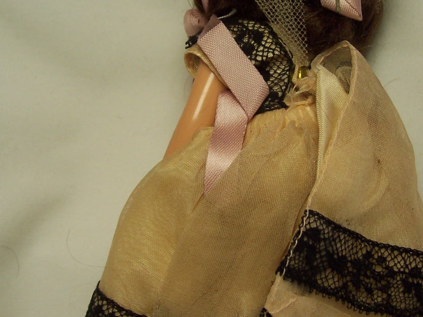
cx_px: 232
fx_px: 709
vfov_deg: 25.2
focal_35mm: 58
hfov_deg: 33.2
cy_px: 121
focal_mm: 5.6
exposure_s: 1/180
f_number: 2.8
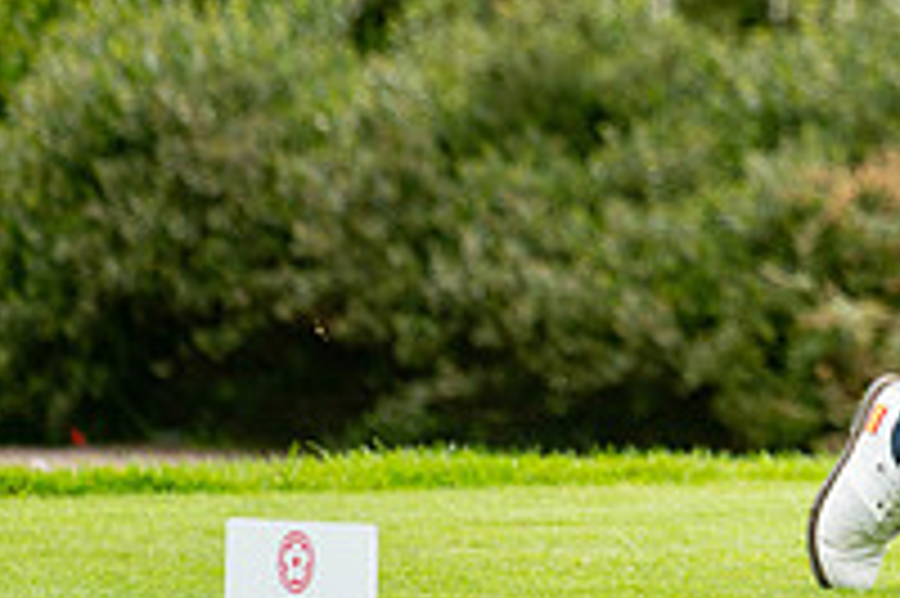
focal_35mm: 872
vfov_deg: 1.6
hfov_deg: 2.4
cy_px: -263
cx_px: 1233
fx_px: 21782
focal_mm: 300
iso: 320
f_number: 4
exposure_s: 1/1250
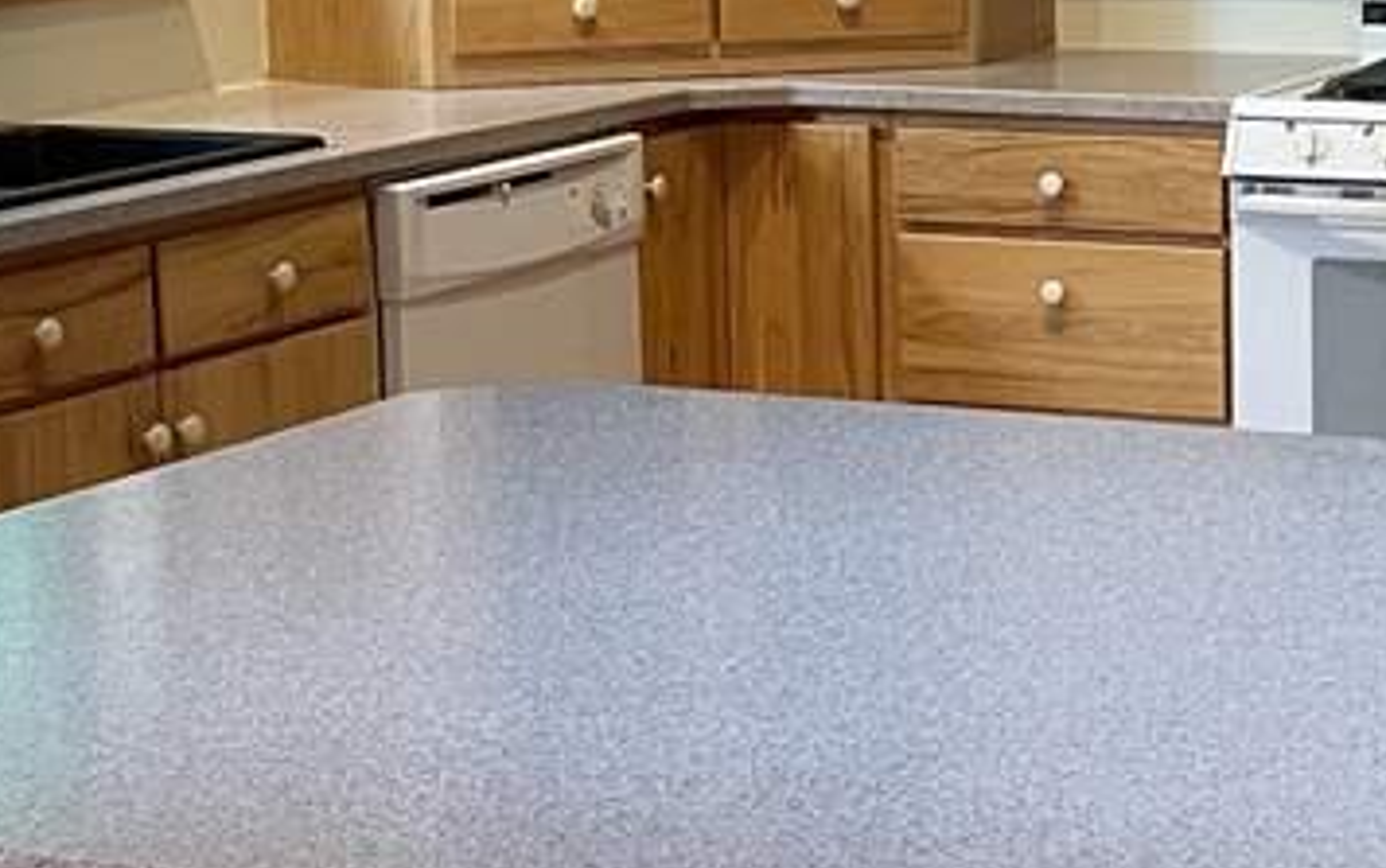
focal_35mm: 99
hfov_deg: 20.5
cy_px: 152
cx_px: 1281
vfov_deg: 13.2
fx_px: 3742
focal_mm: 4.2
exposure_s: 1/60
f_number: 1.6
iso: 125
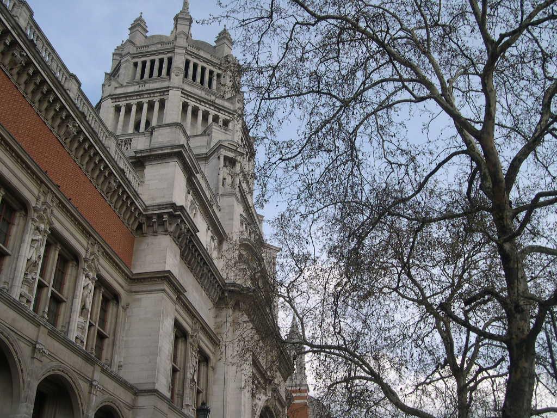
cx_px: 278
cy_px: 209
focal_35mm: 38
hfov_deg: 49.0
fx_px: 611
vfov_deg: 37.7
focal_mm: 8
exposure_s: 1/160
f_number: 7.6
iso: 100
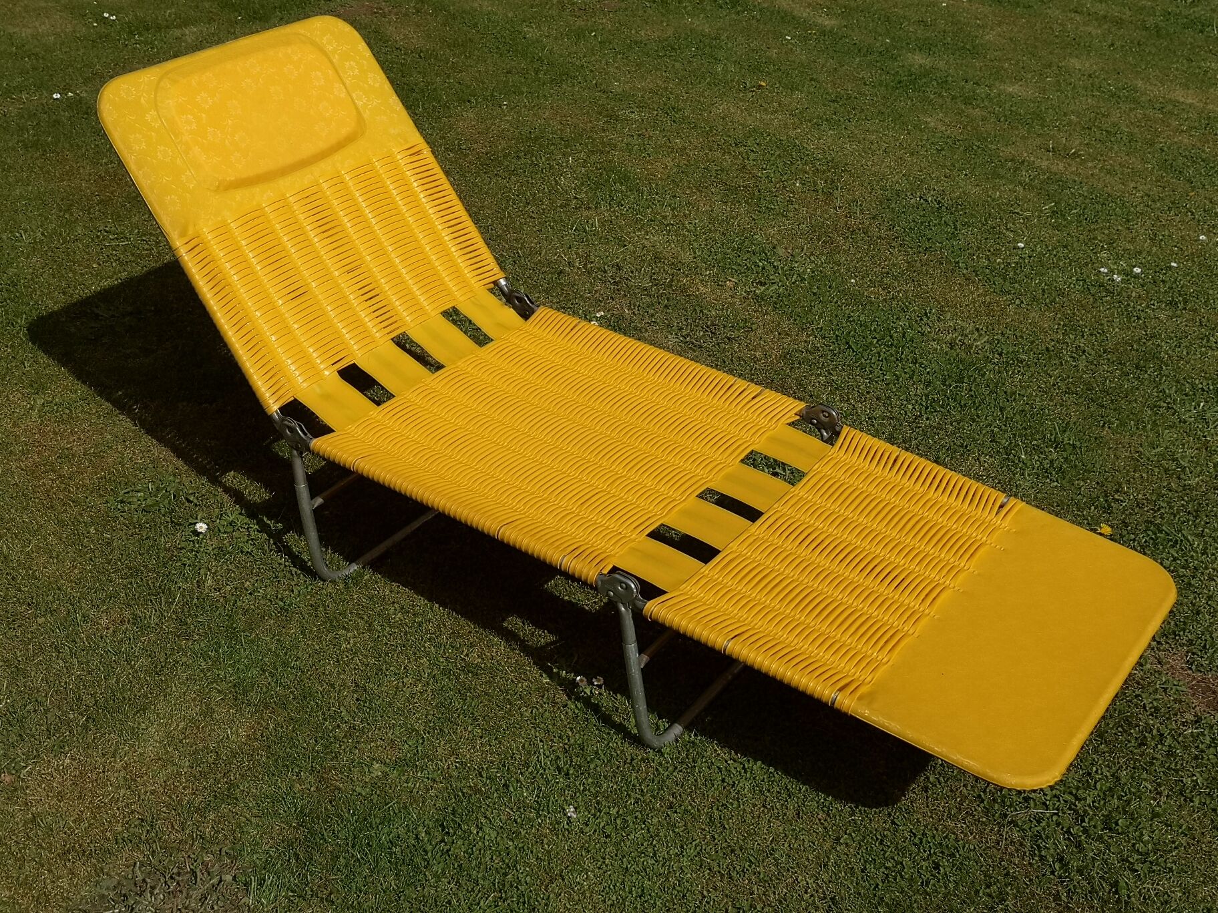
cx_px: 609
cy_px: 456
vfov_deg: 35.1
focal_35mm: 41
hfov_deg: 45.8
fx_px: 1443
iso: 50
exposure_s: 1/5952
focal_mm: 3.95
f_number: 1.8
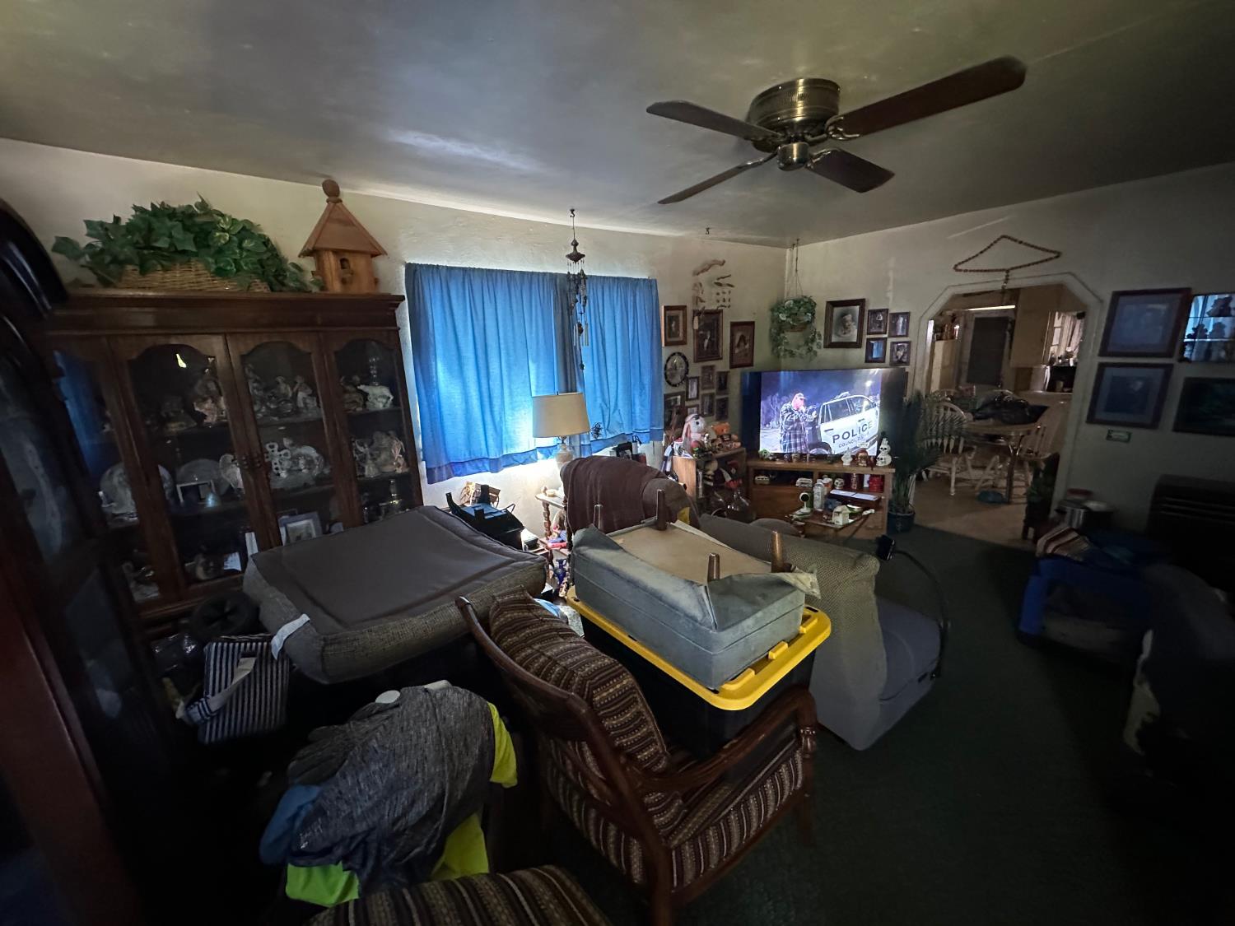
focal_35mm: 14
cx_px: 618
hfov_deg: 102.1
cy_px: 463
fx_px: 499
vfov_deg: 85.7
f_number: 2.2
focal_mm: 2.22
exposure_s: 1/60
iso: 800
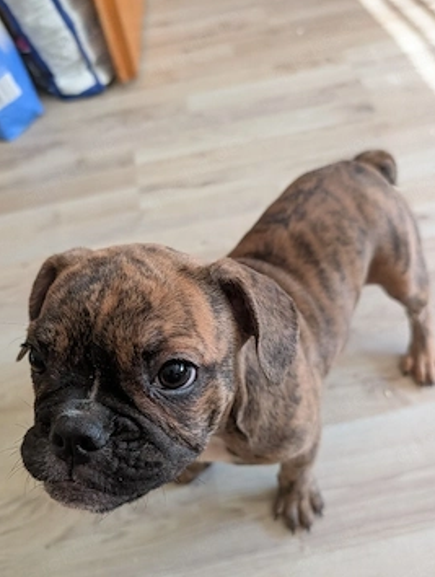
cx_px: 228
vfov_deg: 65.1
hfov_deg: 51.5
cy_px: 316
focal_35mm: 27
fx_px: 451
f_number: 1.68
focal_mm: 6.9
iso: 2060
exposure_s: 1/588
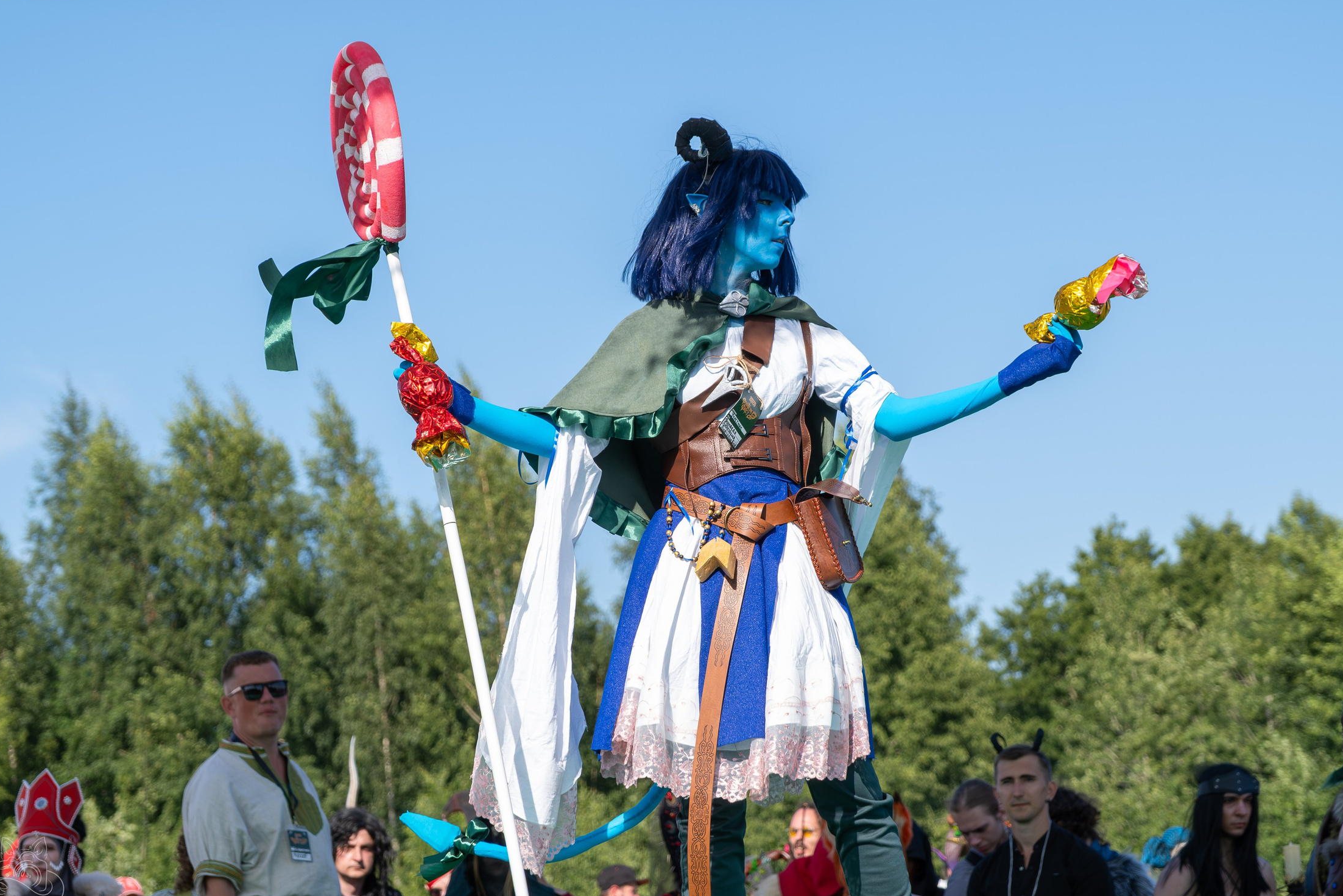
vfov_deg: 12.7
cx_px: 710
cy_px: 387
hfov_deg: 18.9
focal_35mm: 108
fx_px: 4029
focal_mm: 55
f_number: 4
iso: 160
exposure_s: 1/1000
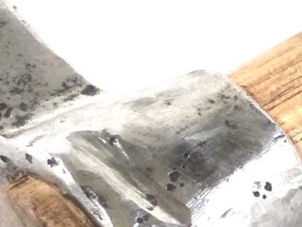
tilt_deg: -51.7
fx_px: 1580
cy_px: 246
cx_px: 478
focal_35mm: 181
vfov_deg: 8.2
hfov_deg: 10.5
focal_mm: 3.3
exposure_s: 1/100
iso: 32
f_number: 2.4
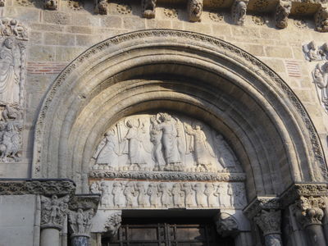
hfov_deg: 34.9
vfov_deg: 26.6
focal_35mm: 55
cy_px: 123
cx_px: 164
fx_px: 521
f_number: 3.7
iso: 64
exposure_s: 1/400
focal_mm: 9.3
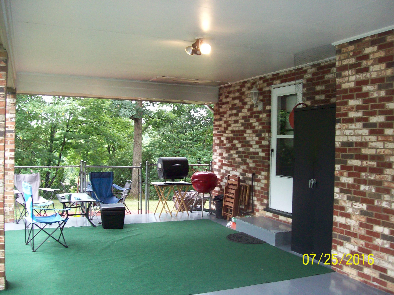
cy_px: 148
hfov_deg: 51.4
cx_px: 197
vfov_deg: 39.7
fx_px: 410
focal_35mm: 36
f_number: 2.7
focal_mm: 6
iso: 200
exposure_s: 1/64
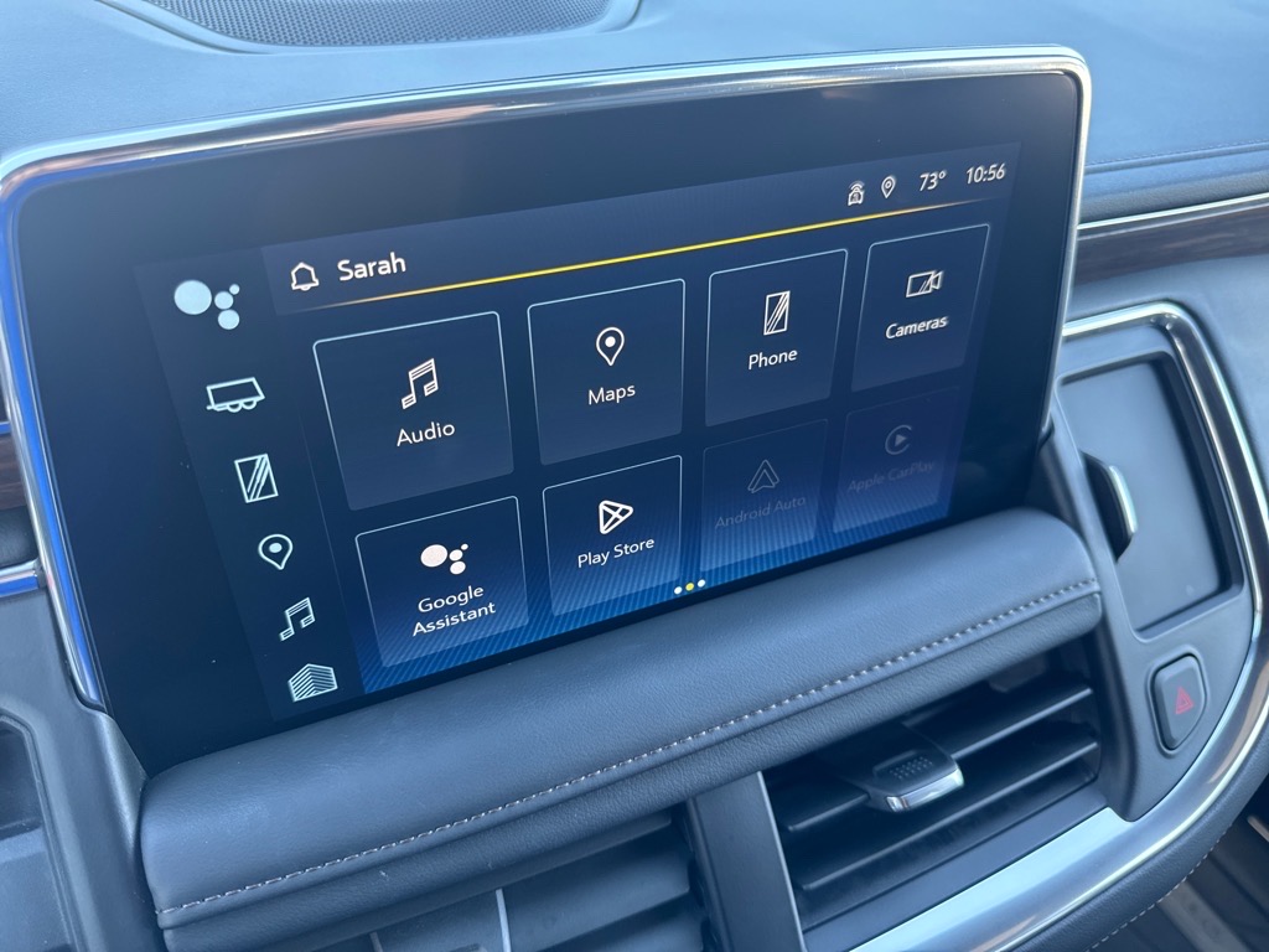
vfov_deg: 56.8
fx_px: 880
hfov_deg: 71.6
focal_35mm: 24
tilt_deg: -40.0
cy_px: 476
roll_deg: -2.2
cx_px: 634
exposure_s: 1/97
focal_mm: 6.76
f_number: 1.78
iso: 200
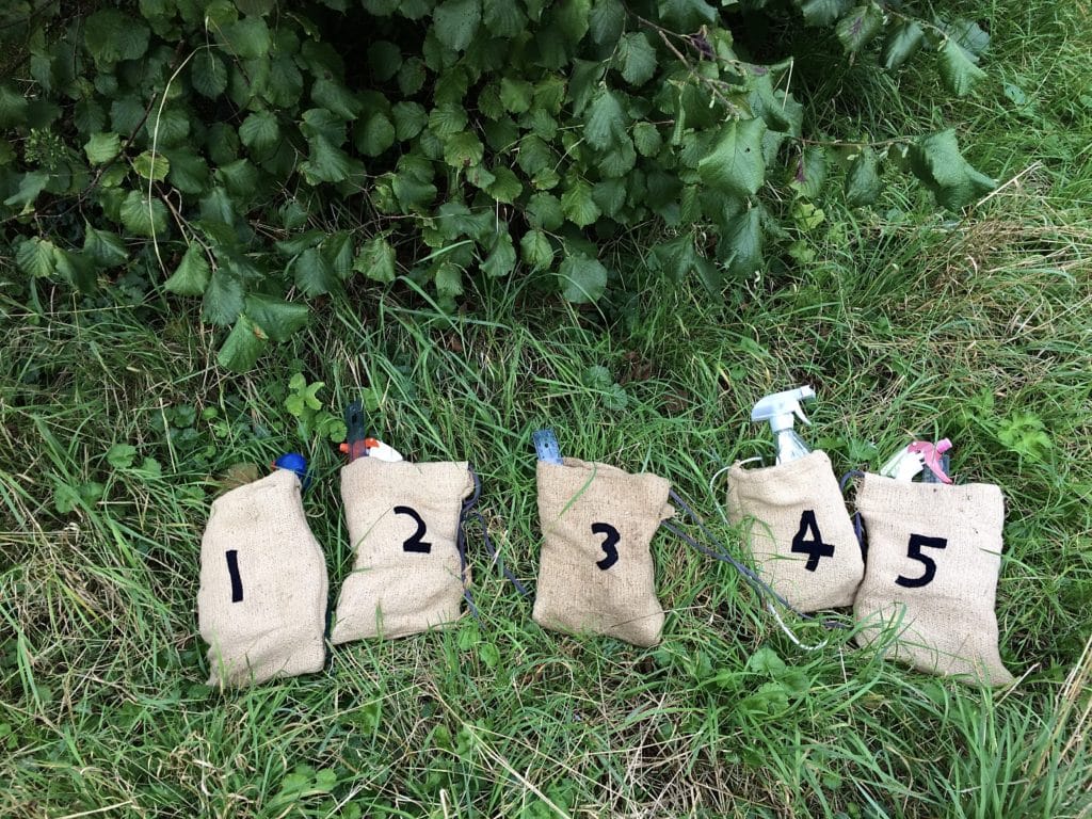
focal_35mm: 29
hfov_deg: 61.7
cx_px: 546
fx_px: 915
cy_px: 410
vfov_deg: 48.2
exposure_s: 1/100
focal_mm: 4.15
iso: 64
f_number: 2.2
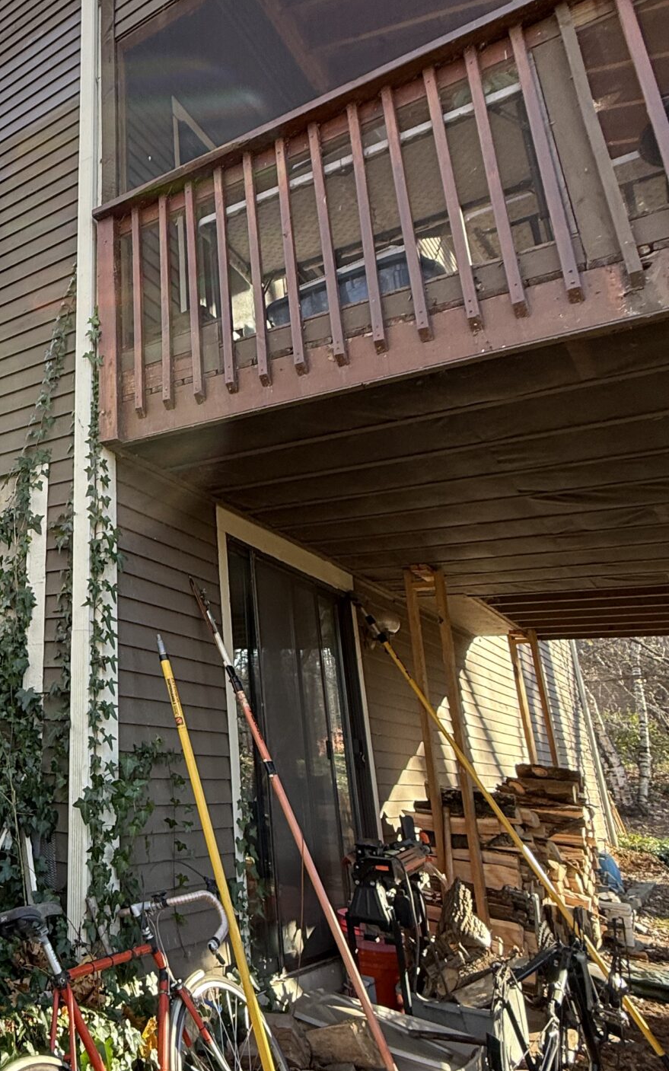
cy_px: 472
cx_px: -37
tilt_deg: +19.7
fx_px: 788
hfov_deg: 39.2
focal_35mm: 27
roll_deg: -4.3
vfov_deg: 68.2
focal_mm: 2.22
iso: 80
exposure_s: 1/99
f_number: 2.2
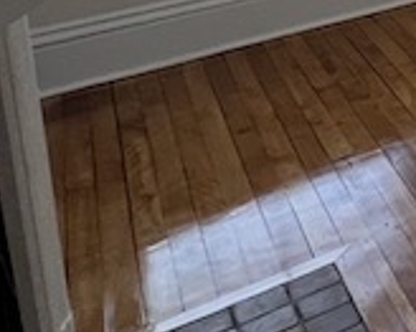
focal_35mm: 62
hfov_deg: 15.7
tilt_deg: -6.7
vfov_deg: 20.0
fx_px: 763
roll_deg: +0.7
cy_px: -213
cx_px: 977
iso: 125
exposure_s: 1/120
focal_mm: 1.57
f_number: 1.8
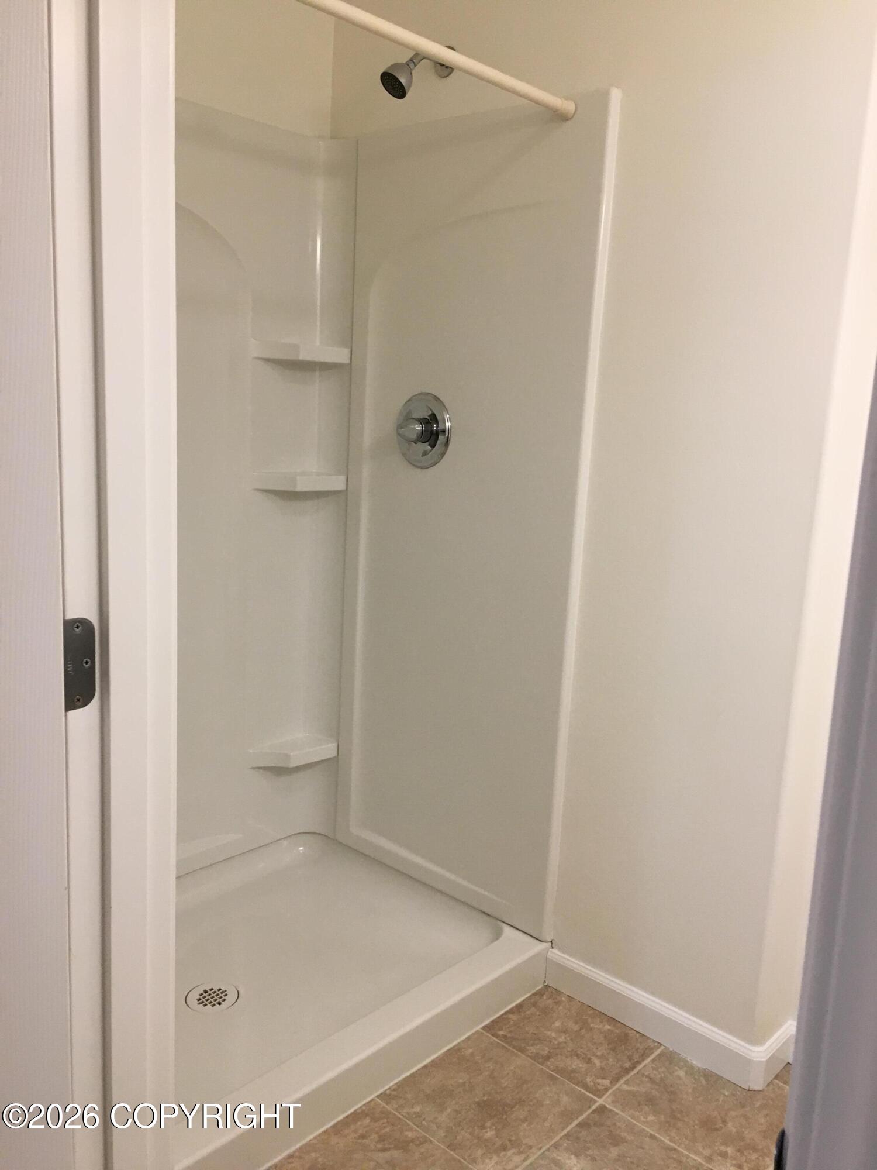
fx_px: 980
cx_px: 438
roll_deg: -2.8
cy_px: 585
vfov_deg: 61.7
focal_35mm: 29
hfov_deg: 48.2
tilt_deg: -9.5
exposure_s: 1/30
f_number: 2.2
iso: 40
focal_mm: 4.15
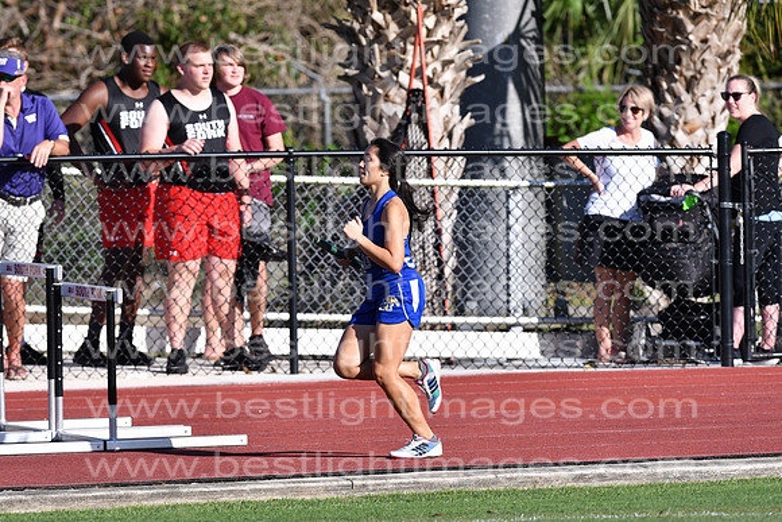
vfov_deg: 3.1
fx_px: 9777
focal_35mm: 450
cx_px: 391
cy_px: 261
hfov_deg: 4.6
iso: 400
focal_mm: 300
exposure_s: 1/2500
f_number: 5.6
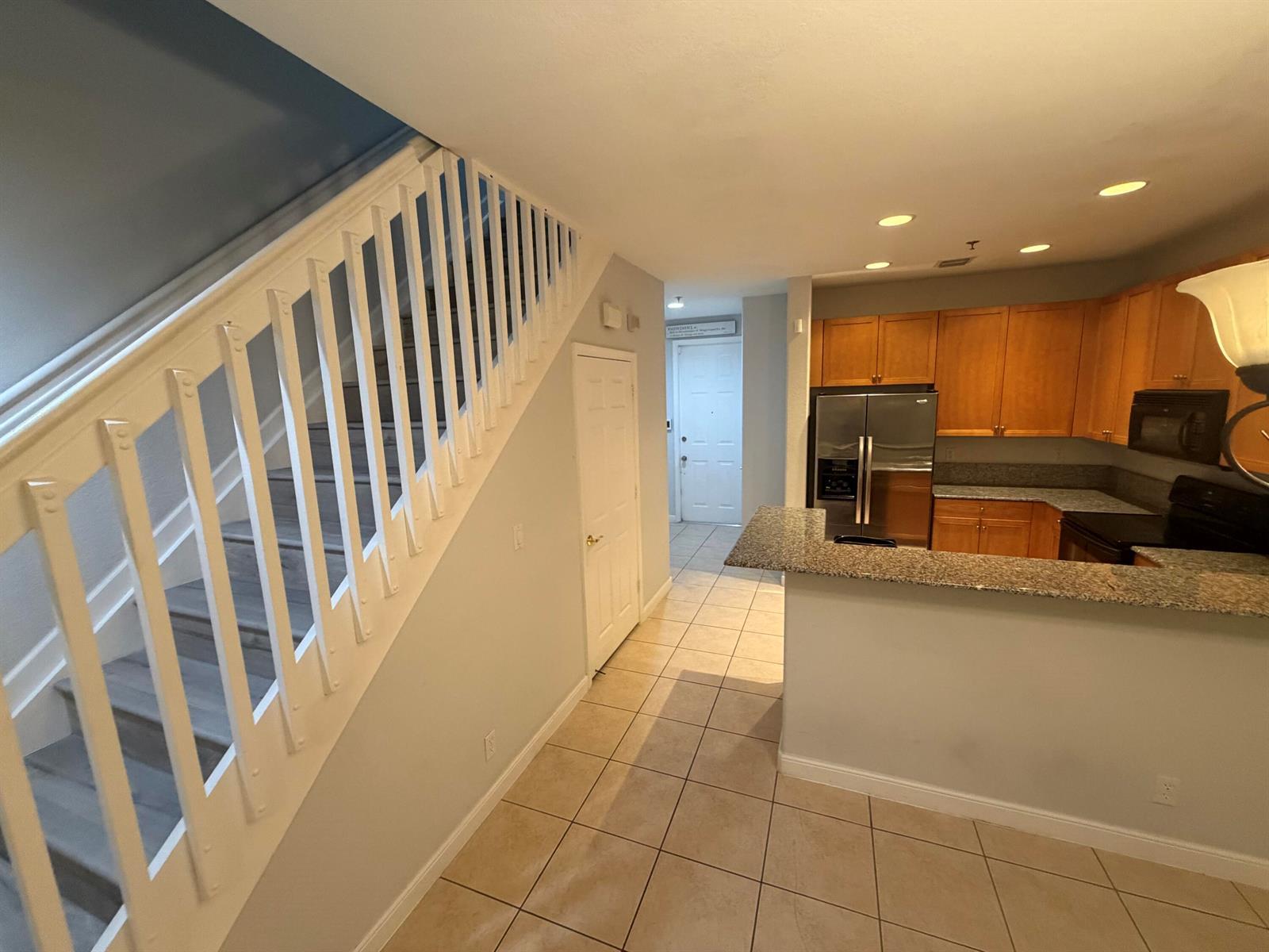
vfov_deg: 85.7
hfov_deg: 102.1
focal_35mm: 14
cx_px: 634
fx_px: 513
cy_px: 476
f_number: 2.2
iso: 320
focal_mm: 2.22
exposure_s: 1/60
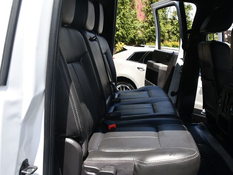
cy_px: 88
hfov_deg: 51.3
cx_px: 127
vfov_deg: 39.7
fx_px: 242
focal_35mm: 36
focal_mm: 22
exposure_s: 1/250
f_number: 8
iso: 200
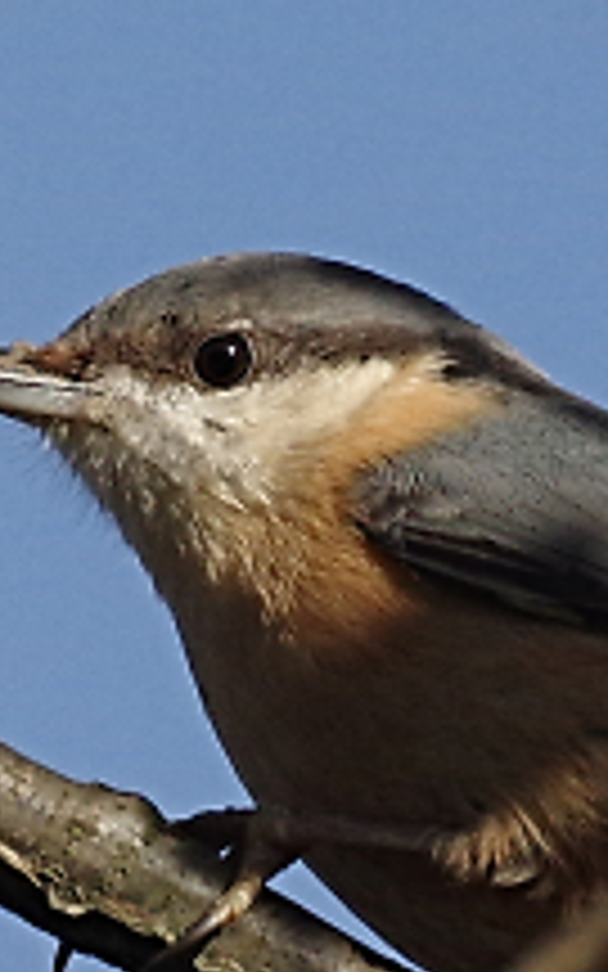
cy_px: 742
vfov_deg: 1.6
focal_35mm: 1274
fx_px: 33776
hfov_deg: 1.0
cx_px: 509
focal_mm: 300
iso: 640
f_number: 8
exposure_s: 1/1000
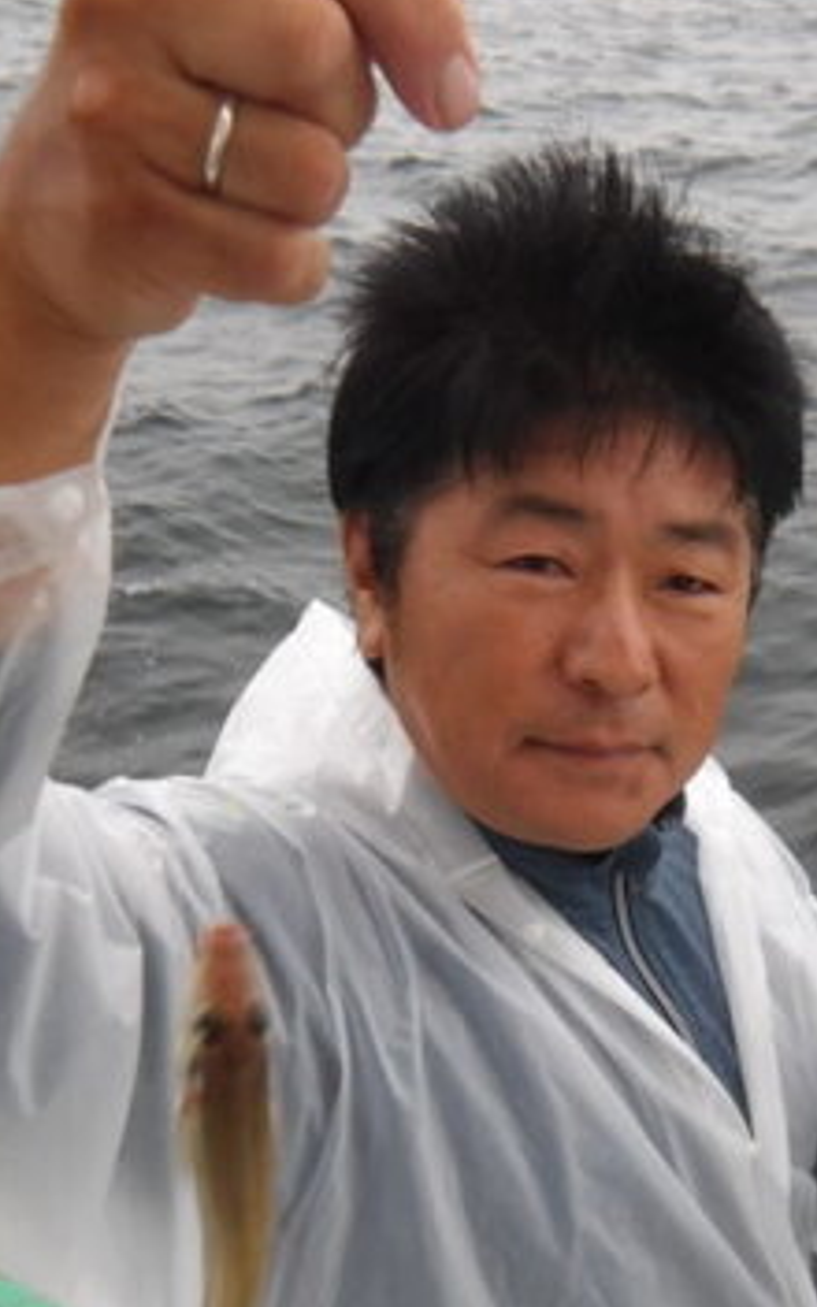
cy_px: 865
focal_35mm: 52
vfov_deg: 38.5
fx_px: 1853
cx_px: 583
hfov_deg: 24.7
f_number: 3
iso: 100
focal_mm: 4.9
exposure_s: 1/108
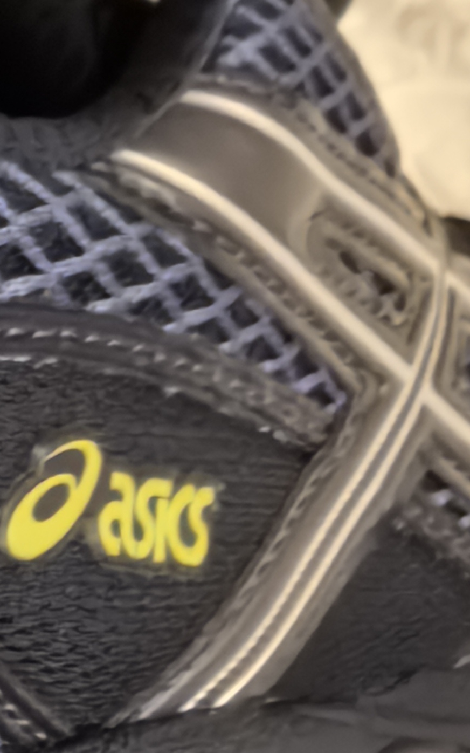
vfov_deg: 23.9
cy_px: 699
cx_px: -314
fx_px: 1722
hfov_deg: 14.1
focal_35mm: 84
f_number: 2.2
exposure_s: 1/33.3
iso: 800
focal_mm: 1.95
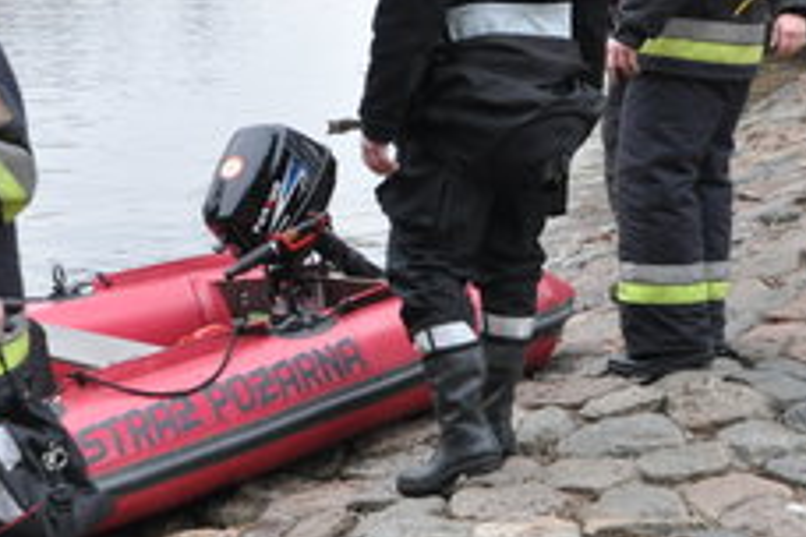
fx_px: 2104
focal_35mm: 94
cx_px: -25
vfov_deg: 14.5
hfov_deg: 20.9
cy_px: 240
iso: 1000
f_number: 13
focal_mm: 22
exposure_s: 1/80
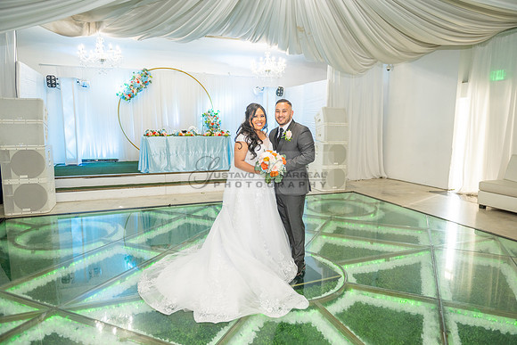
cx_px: 258
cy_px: 172
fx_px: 345
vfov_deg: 53.2
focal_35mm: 24
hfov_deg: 73.7
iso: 800
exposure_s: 1/160
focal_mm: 24
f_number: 3.2
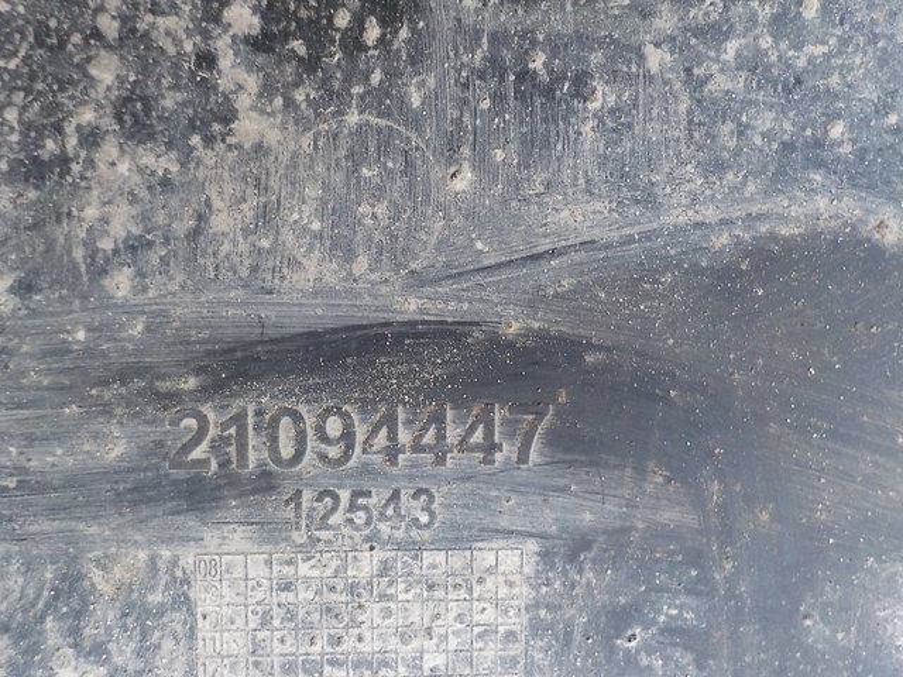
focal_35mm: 30
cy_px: 338
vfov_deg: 46.8
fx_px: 783
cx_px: 452
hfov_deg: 60.0
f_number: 3.3
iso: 400
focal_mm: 4.1
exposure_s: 1/25
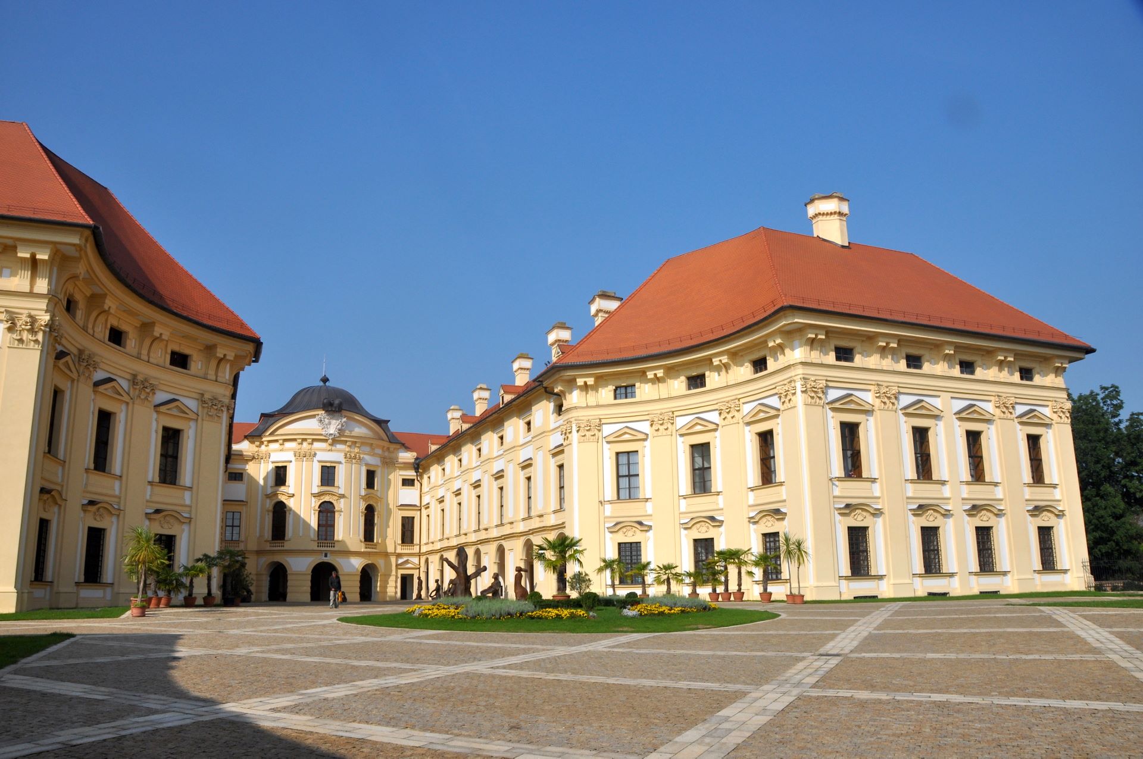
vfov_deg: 47.8
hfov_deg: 67.4
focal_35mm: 27
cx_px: 572
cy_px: 380
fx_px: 856
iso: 250
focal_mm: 18
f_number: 13
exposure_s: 1/160
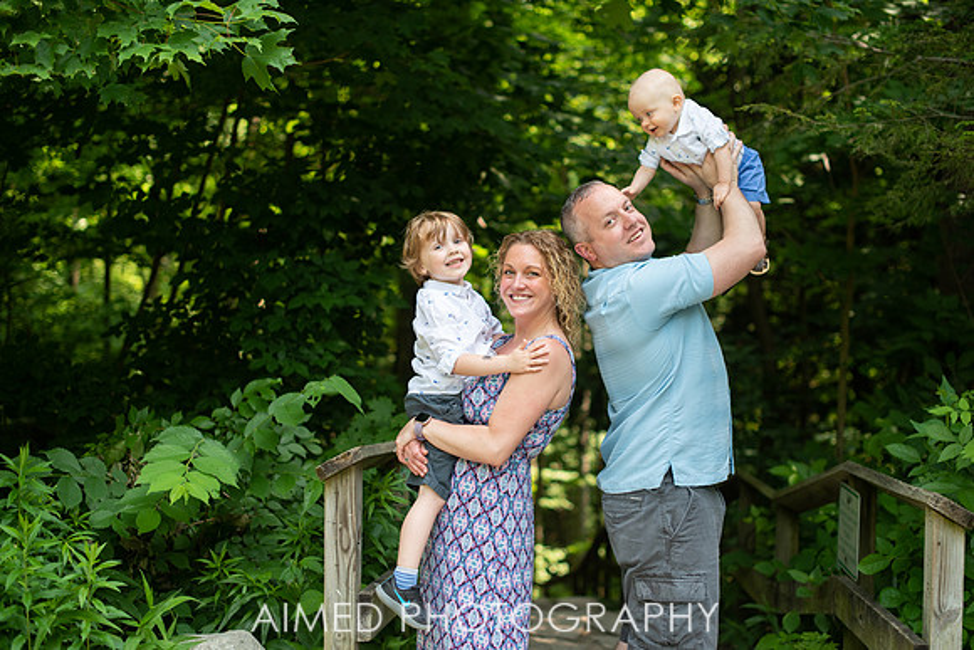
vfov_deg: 25.0
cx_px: 487
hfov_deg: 36.8
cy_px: 352
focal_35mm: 54
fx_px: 1466
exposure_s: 1/800
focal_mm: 50
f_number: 2.2
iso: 250
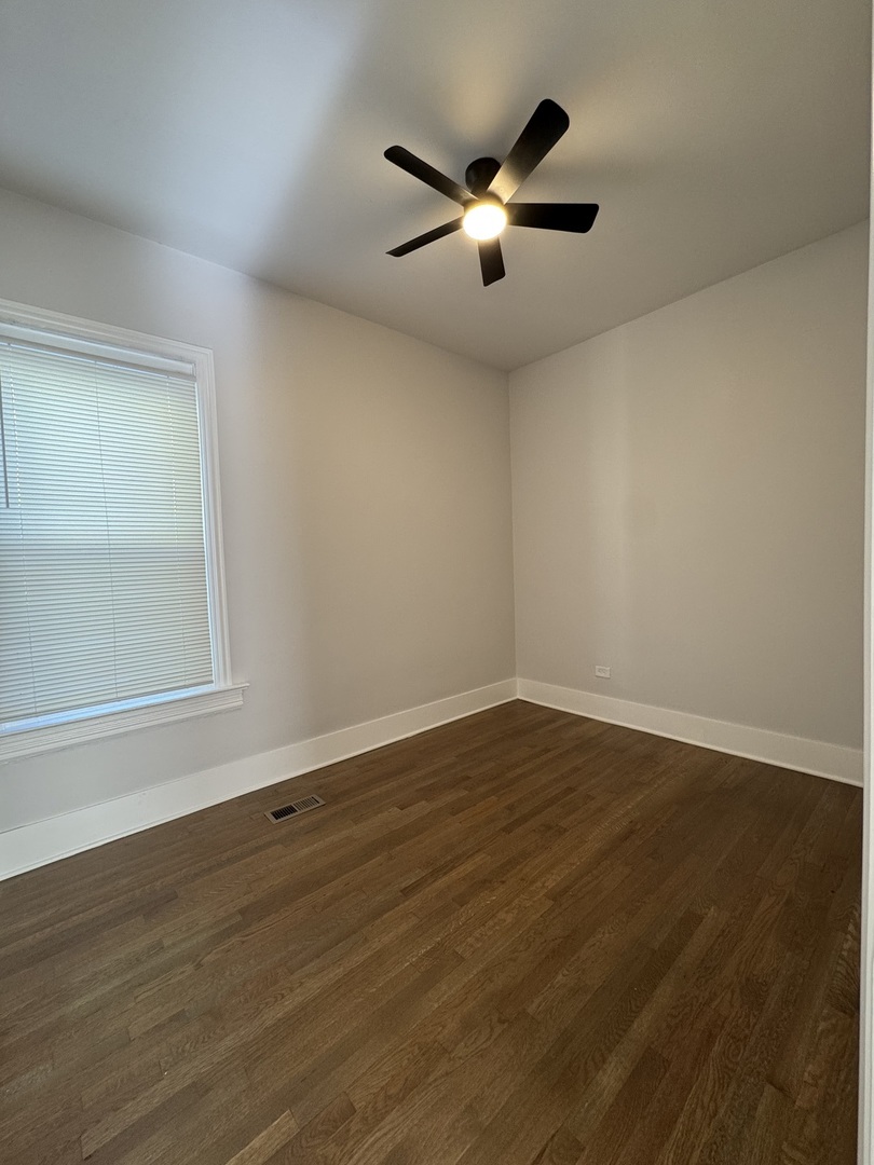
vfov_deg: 102.1
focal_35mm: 14
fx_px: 471
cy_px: 582
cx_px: 437
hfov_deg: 85.7
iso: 160
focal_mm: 2.22
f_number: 2.2
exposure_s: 1/60
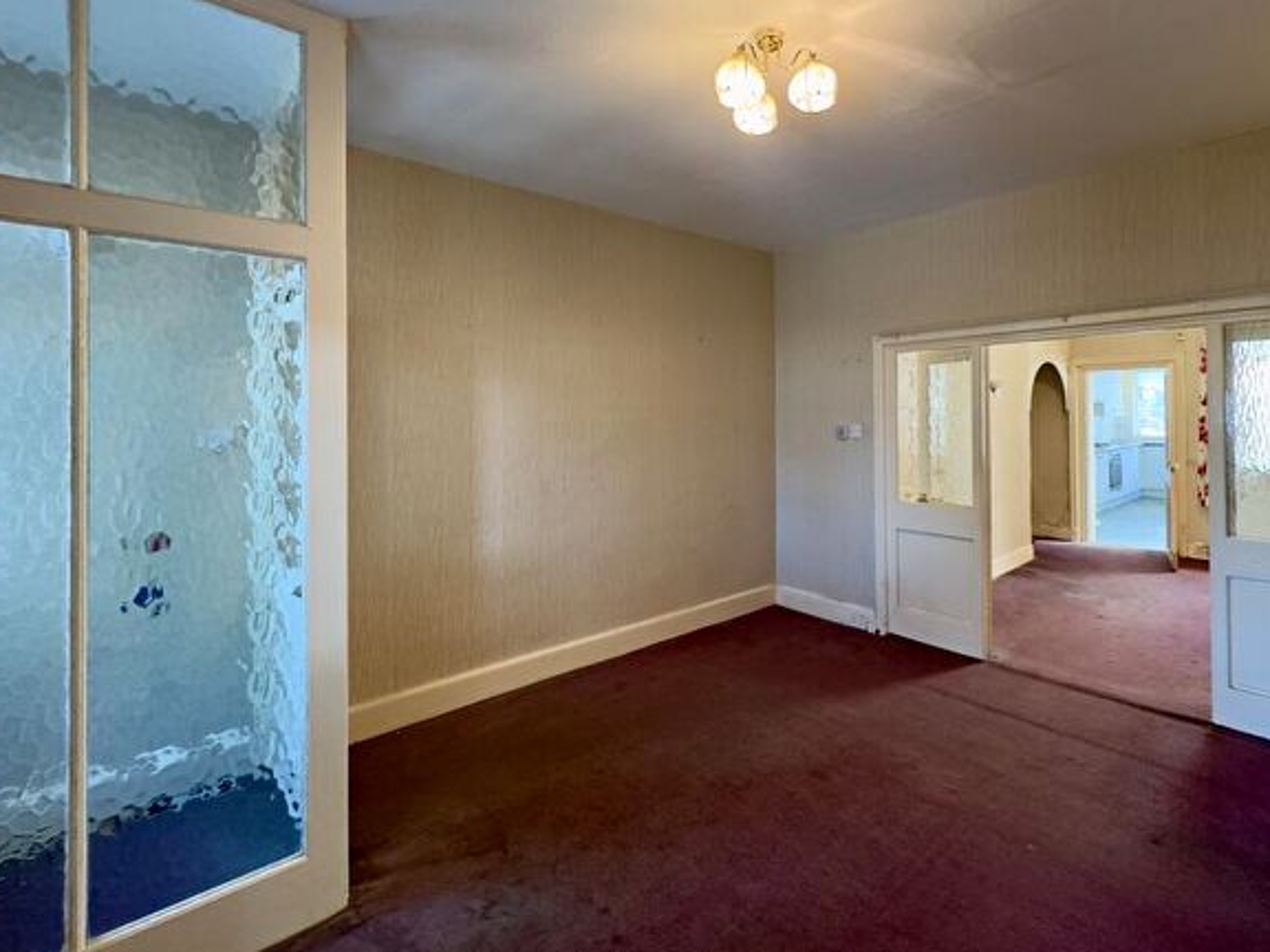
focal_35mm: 17
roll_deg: +0.8
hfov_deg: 90.1
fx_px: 624
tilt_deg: +1.1
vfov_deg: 74.2
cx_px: 745
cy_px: 400
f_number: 2.2
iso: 200
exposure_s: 1/50
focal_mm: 2.22
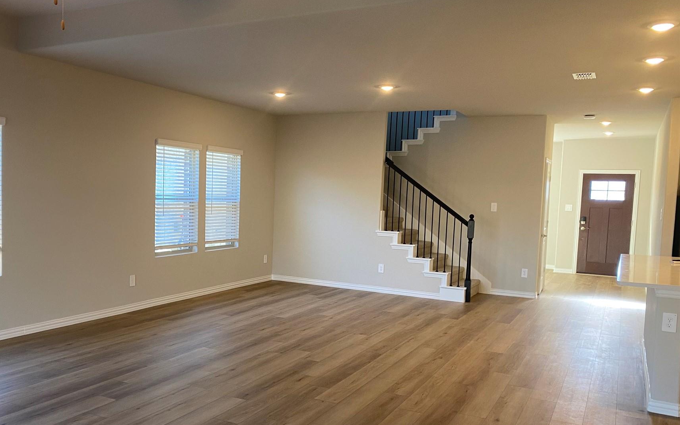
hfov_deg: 57.7
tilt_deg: -5.2
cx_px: 273
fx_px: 612
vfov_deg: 38.3
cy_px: 238
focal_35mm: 33
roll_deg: -0.8
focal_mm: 4.25
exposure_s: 1/60
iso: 80
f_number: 1.8
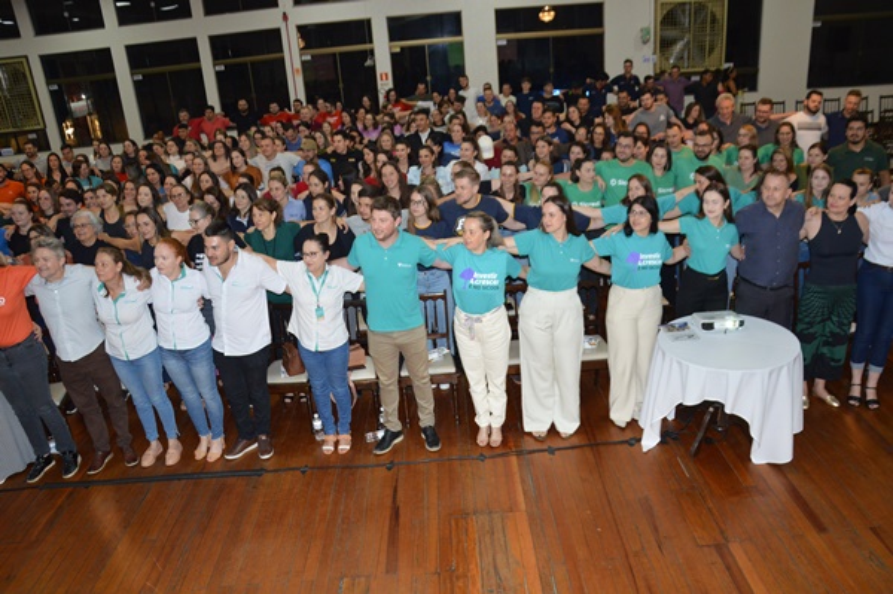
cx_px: 446
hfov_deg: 37.9
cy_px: 297
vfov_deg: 25.7
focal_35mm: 52
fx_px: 1301
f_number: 4.5
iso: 1100
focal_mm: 35
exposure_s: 1/60
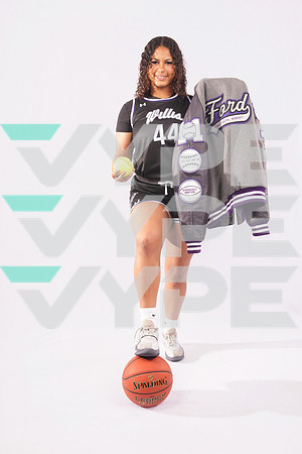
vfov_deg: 54.4
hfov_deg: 37.9
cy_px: 227
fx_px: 440
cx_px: 151
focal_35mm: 35
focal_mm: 35
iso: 160
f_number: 7.1
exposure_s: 1/200
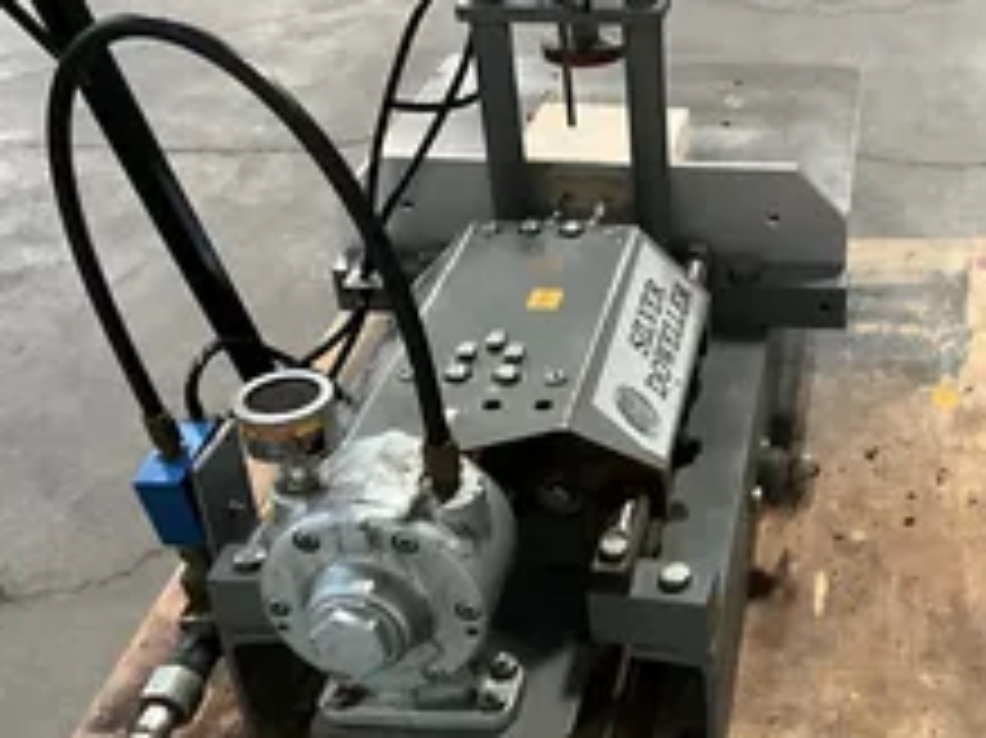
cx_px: 779
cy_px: 513
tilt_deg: -34.6
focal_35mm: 53
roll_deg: +0.9
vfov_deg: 27.3
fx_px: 1509
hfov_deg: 35.1
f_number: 1.8
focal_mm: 3
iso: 400
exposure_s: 1/30
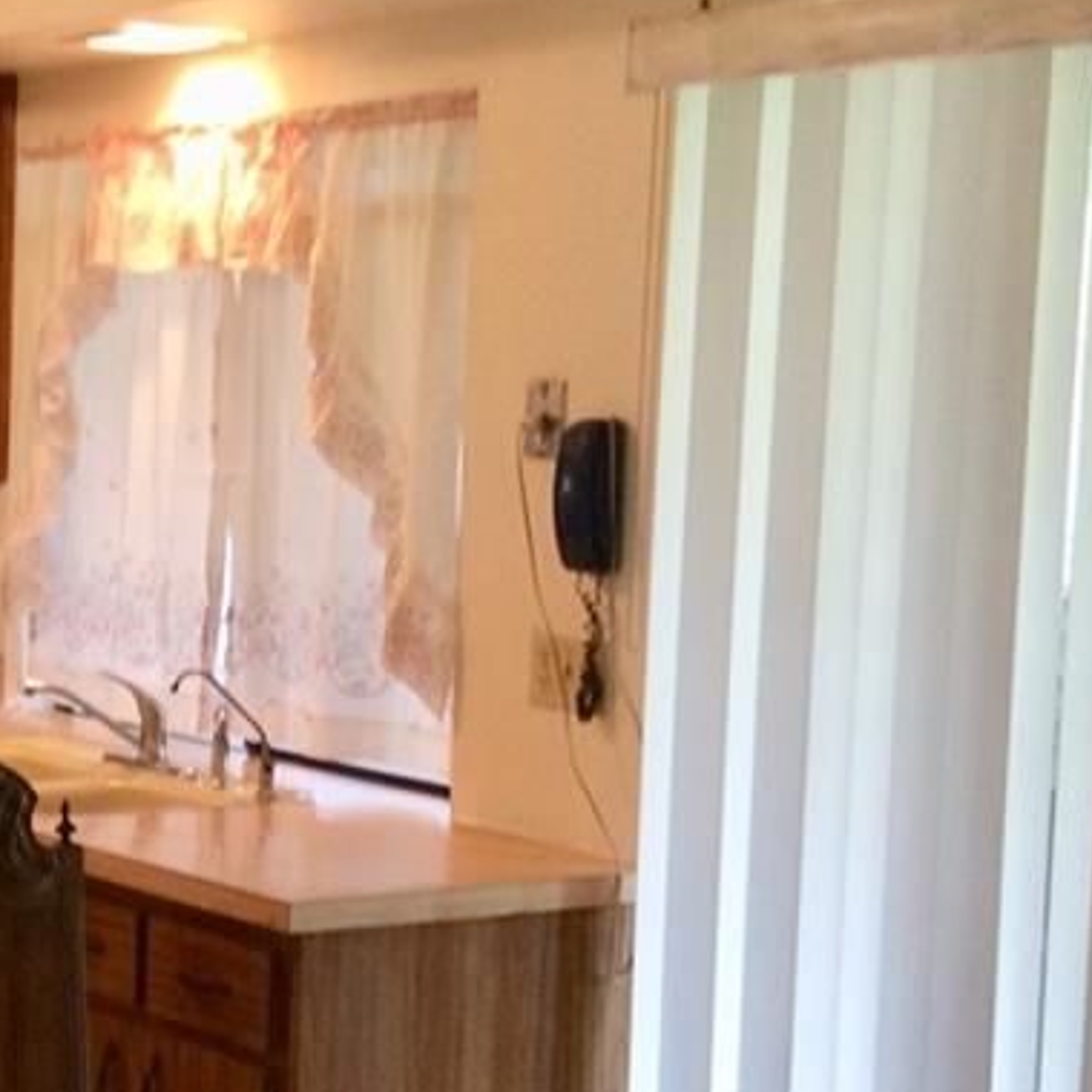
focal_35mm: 76
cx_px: 109
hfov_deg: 22.2
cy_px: 601
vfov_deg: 22.8
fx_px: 2712
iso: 80
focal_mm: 3.3
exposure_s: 1/24
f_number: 2.4
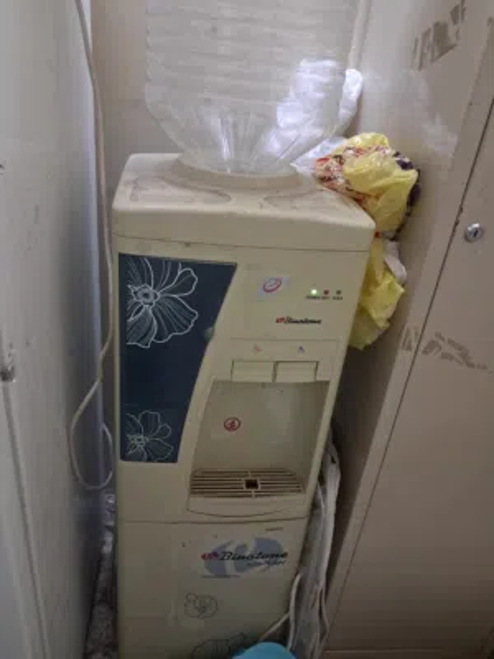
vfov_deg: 65.3
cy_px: 330
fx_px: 514
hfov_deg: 51.4
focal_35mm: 27
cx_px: 247
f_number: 1.8
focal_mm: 4
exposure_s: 1/25
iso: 800
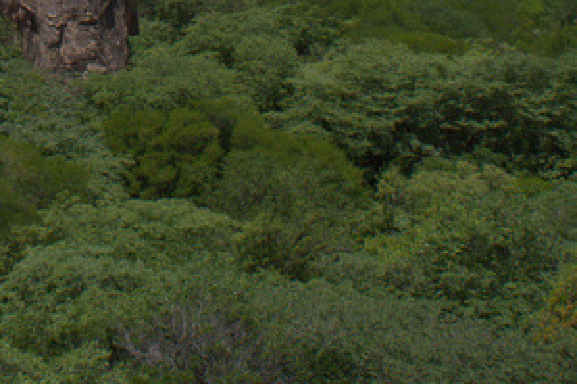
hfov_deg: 18.6
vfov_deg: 12.0
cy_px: -238
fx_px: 1731
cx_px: 69
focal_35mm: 108
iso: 400
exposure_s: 1/1250
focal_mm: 18
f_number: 11
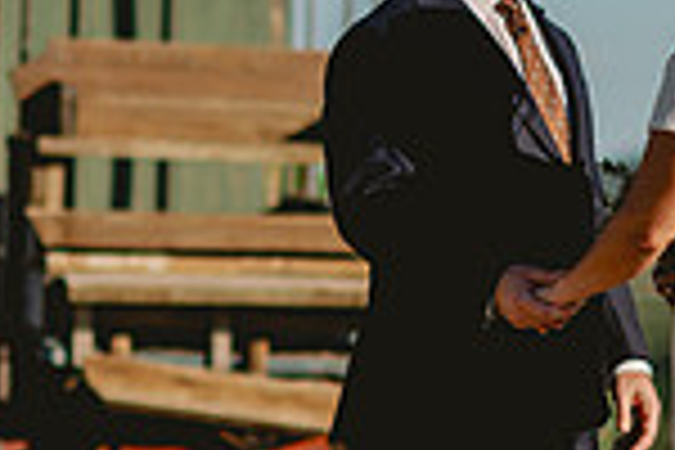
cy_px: 284
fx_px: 6150
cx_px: 770
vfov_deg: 4.2
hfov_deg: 6.3
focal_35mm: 328
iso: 50
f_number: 2
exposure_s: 1/4000
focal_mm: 85
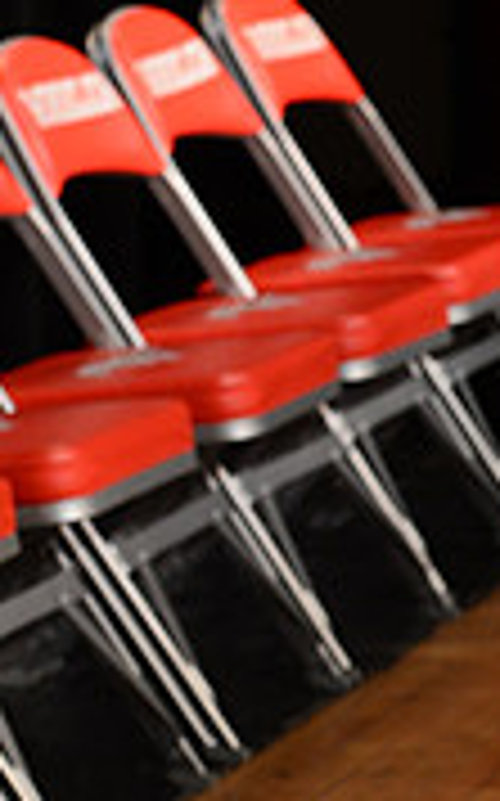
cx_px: 1293
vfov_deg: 9.0
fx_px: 5088
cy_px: 605
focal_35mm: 233
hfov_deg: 5.4
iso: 1600
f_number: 5.6
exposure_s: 1/80
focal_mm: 70
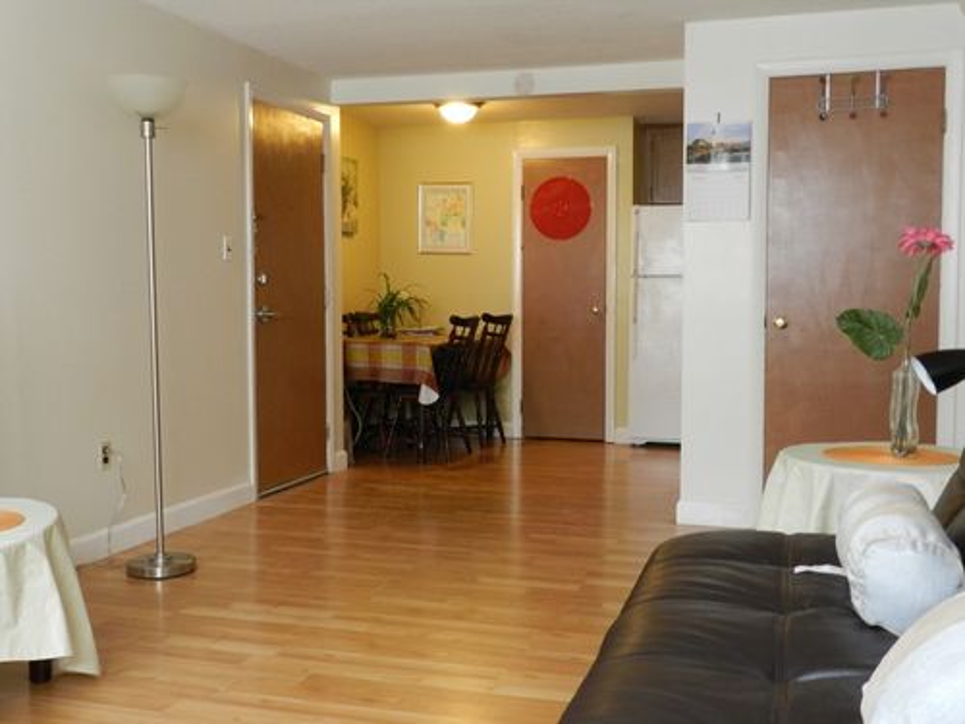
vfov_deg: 37.7
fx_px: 1059
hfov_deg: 49.0
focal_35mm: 38
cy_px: 362
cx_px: 482
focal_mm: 6.7
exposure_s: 1/20
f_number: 4
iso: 400
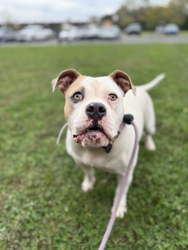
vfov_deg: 71.6
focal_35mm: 24
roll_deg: +5.2
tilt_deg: -29.3
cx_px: 94
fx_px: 174
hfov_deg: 56.8
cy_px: 125
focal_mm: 6.76
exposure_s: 1/1314
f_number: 1.78
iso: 80
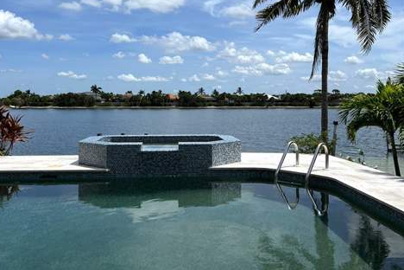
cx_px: 200
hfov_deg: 51.9
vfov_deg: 35.8
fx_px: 415
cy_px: 105
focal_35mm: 37
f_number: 1.5
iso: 50
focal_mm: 5.7
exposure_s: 1/8696
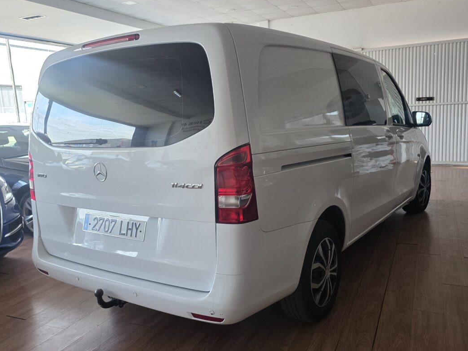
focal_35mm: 31
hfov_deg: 58.4
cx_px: 236
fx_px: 419
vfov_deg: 45.4
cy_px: 180
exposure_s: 1/180
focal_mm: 6.3
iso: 160
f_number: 1.7
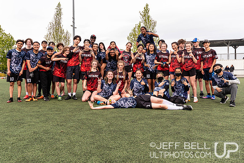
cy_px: 77
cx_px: 114
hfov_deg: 59.7
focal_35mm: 31
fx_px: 213
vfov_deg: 41.9
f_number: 5.6
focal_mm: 28
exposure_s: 1/500
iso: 180
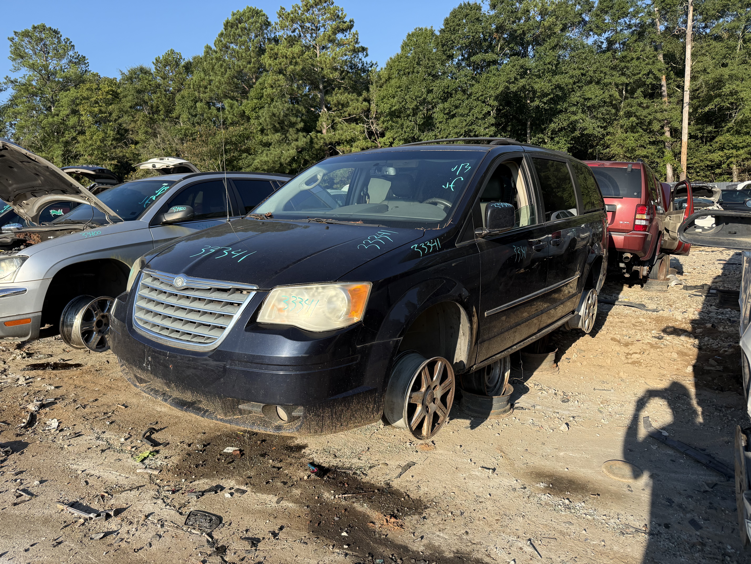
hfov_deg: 71.6
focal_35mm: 24
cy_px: 282
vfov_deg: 56.8
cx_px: 376
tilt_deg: -8.0
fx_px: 521
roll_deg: +4.5
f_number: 1.78
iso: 100
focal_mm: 6.76
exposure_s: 1/2907
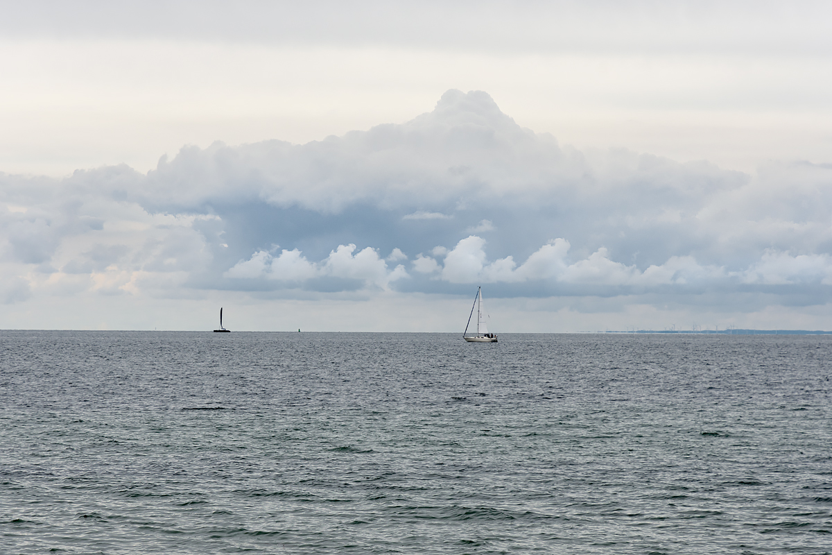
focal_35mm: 120
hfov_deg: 17.1
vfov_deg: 11.4
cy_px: 278
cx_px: 416
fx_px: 2773
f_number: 7.1
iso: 200
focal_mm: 80
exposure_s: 1/640
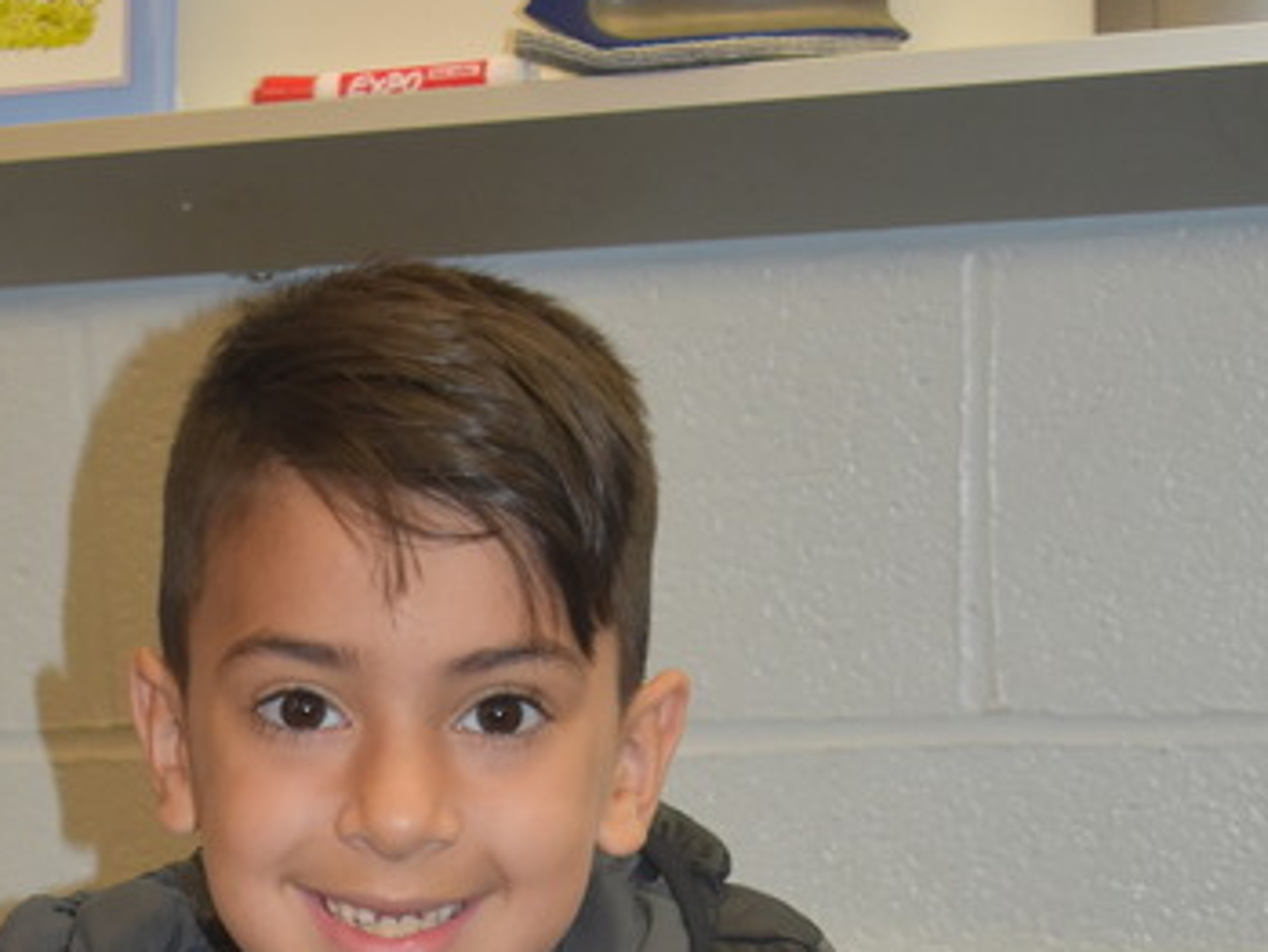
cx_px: 280
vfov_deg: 13.3
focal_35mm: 104
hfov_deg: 18.7
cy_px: 1473
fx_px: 3811
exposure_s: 1/60
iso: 1000
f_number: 4.2
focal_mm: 30
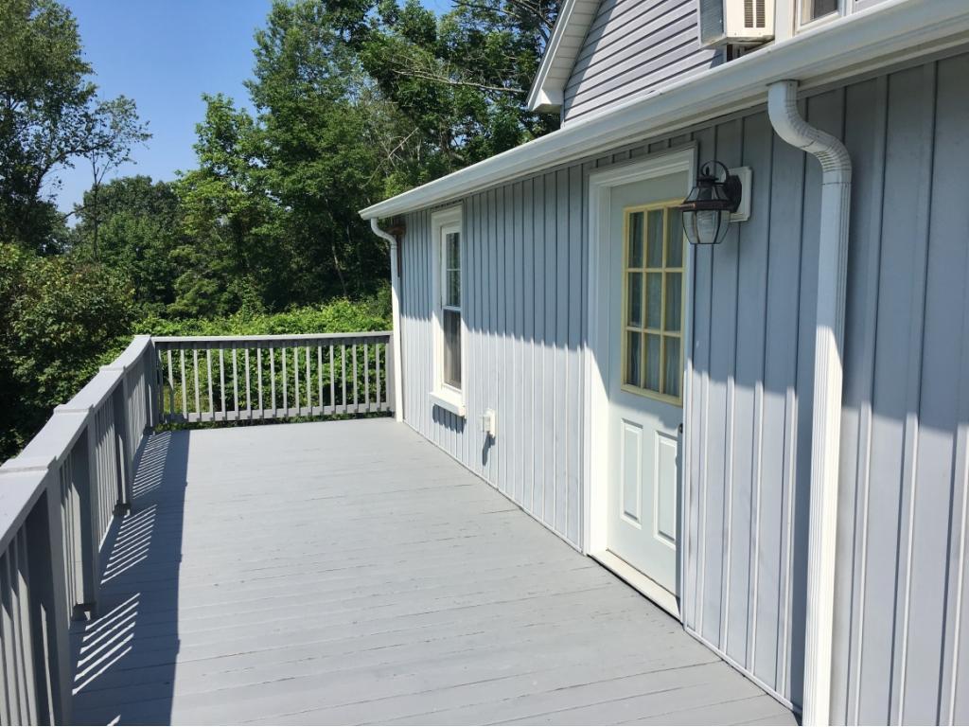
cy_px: 364
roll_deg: +0.5
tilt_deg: -5.3
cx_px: 484
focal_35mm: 29
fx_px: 812
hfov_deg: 61.7
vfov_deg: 48.2
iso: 25
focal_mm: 4.15
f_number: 2.2
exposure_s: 1/1876
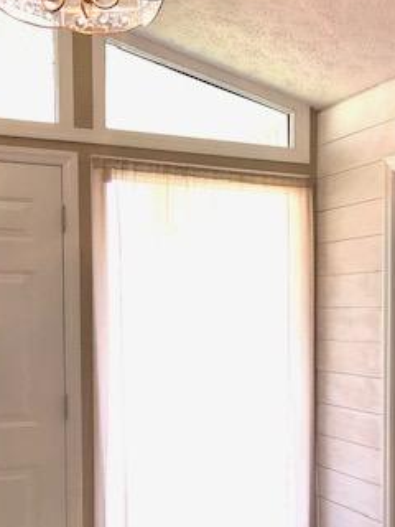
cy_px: 380
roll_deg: +0.2
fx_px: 852
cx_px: 349
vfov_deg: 33.8
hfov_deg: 25.4
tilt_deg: -3.7
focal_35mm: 56
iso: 20
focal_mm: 3.99
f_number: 1.8
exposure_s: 1/144
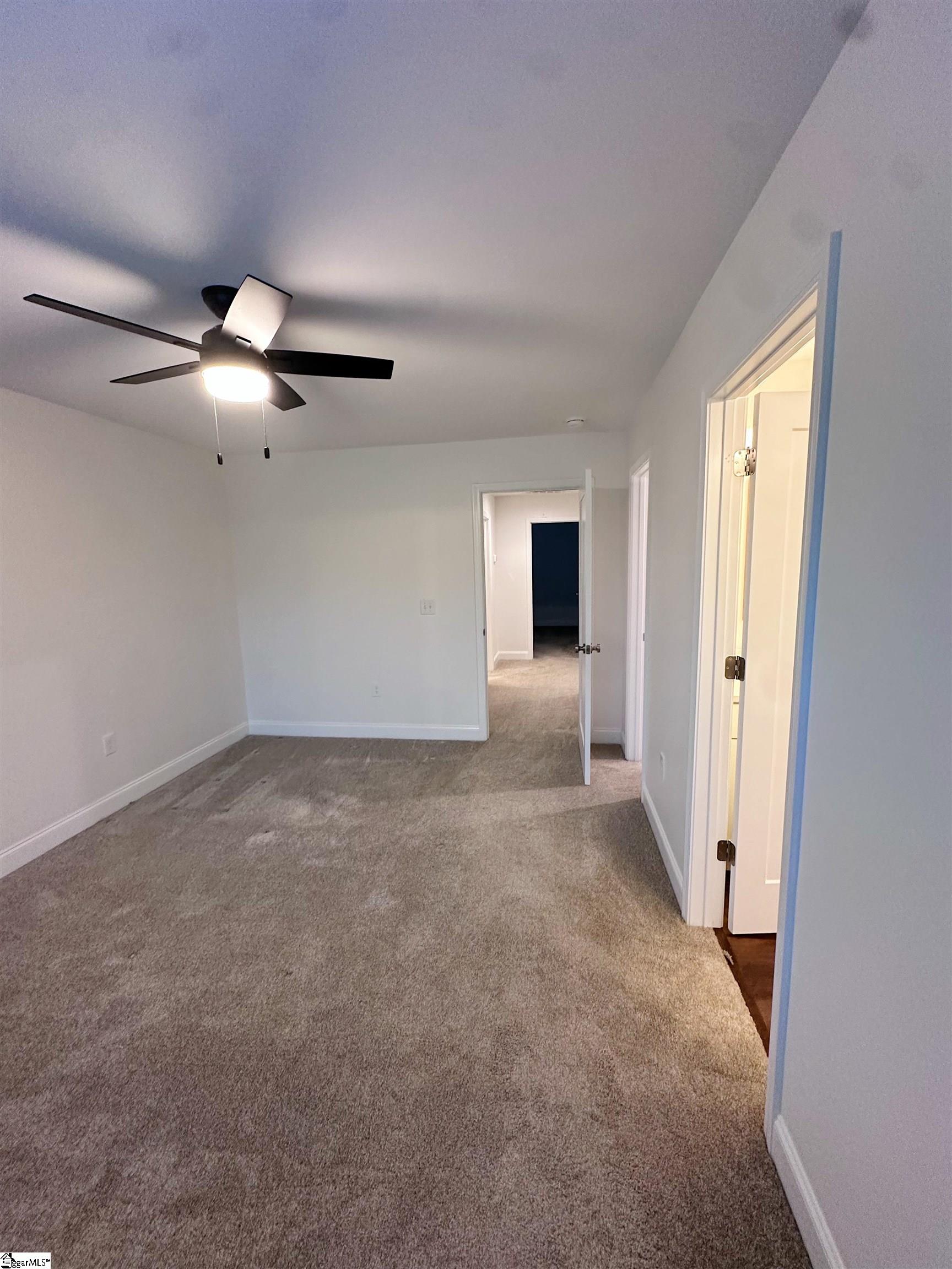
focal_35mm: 14
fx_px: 513
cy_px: 634
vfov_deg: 102.1
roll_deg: +1.8
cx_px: 476
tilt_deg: -7.7
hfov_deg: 85.7
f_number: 2.2
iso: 320
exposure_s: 1/60
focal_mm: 2.22
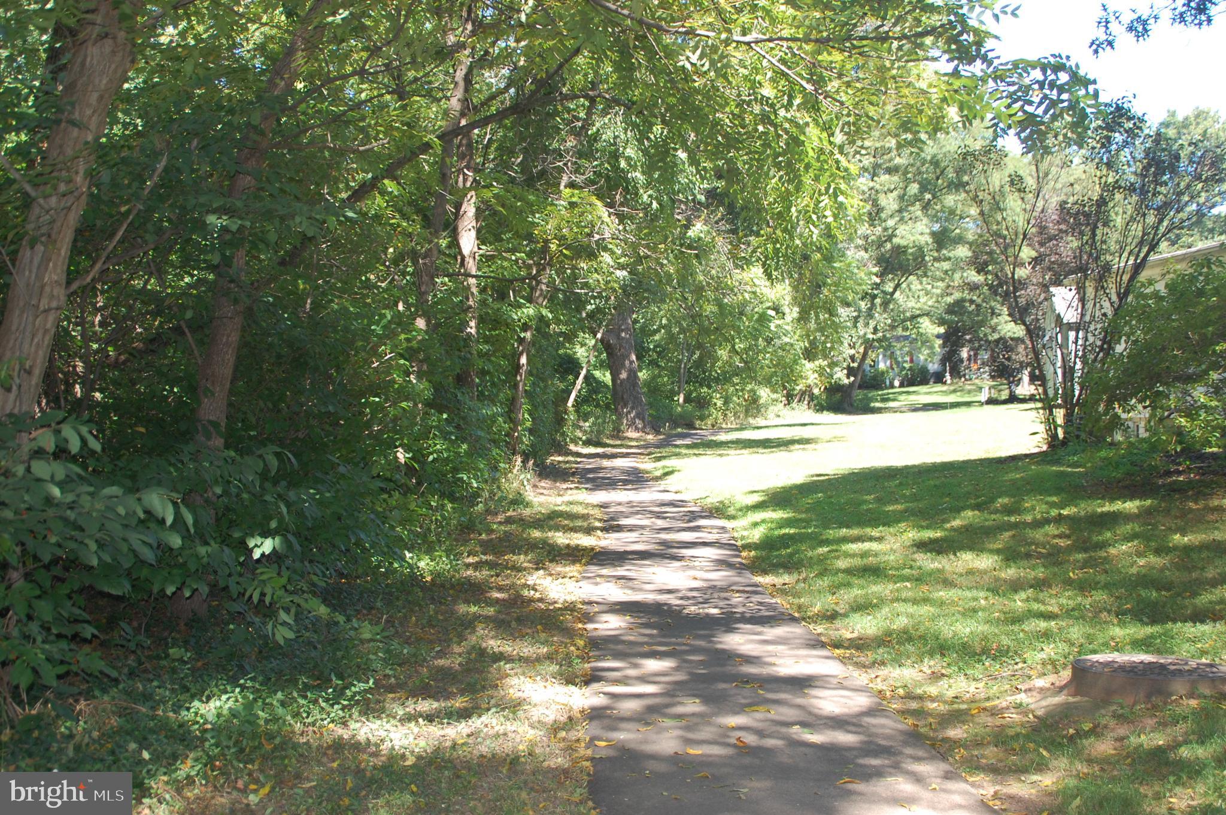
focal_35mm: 42
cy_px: 408
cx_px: 613
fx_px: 1429
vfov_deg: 31.8
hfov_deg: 46.4
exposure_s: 1/320
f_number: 4
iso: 400
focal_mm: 28
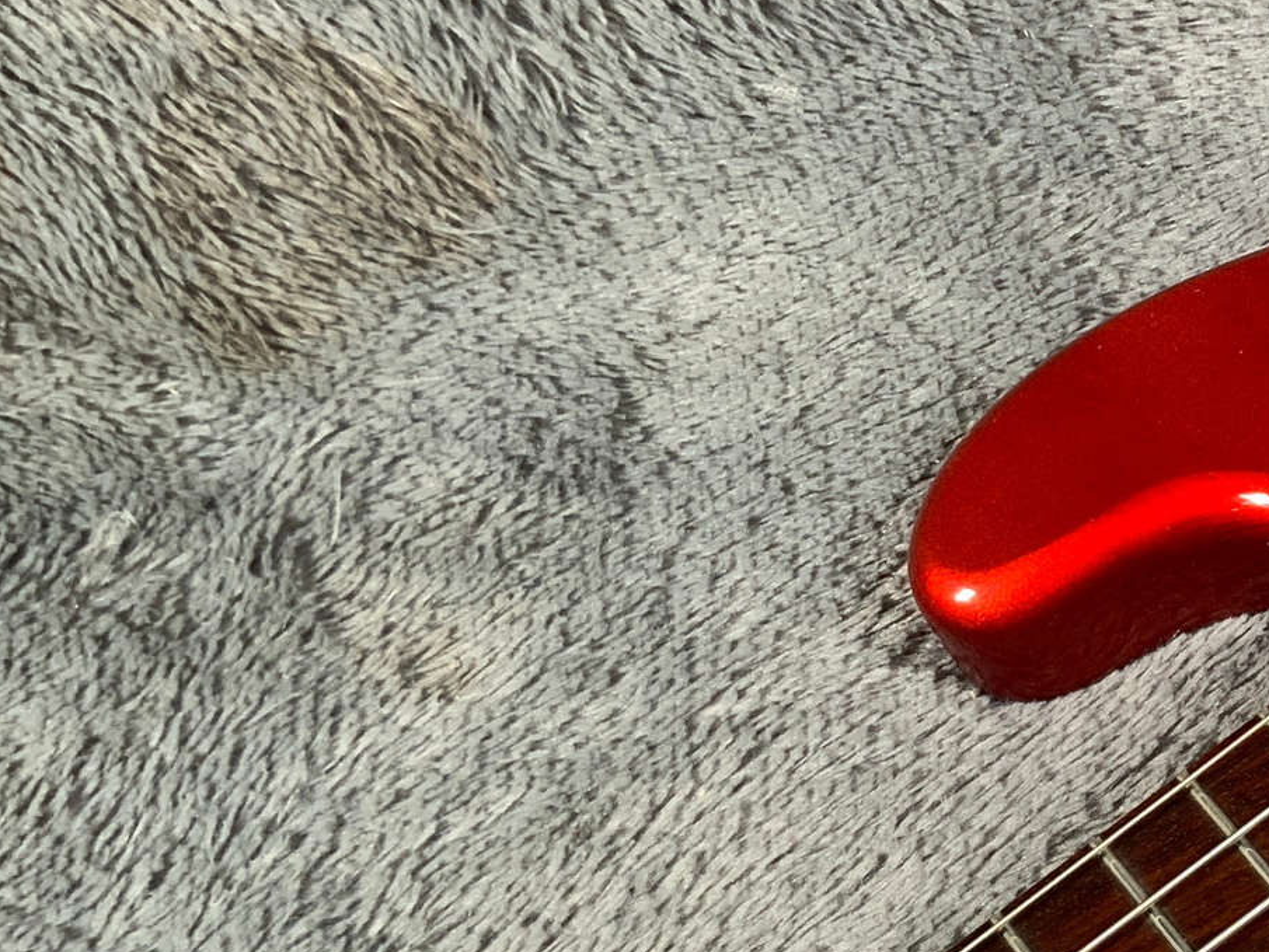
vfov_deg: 17.9
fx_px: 3006
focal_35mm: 82
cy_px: 634
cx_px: 1680
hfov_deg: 21.4
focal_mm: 3
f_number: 1.8
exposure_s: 1/78
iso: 64
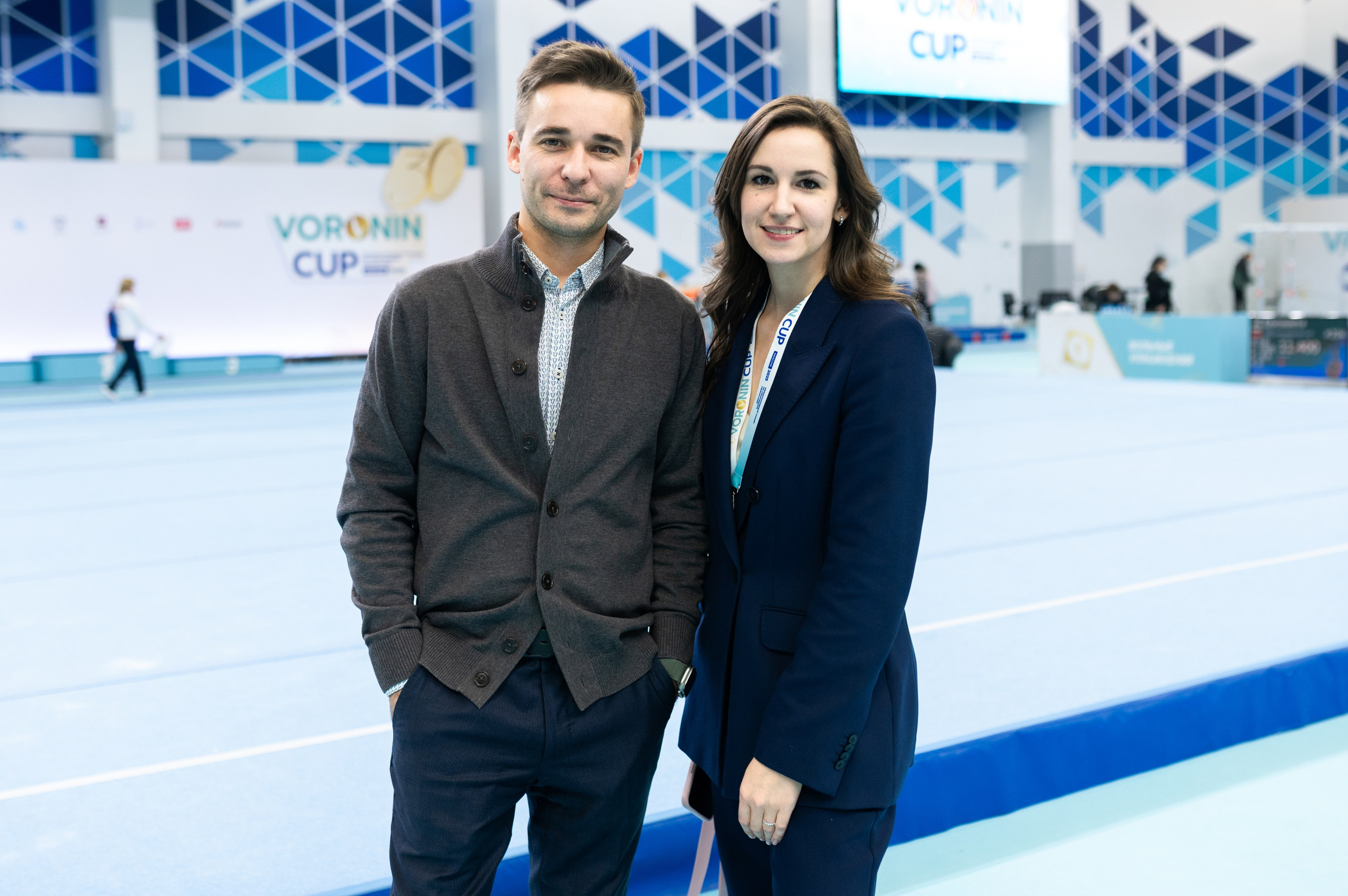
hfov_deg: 45.5
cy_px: 373
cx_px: 645
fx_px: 1606
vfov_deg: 31.1
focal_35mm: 43
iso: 1000
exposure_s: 1/500
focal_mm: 35
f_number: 2.8
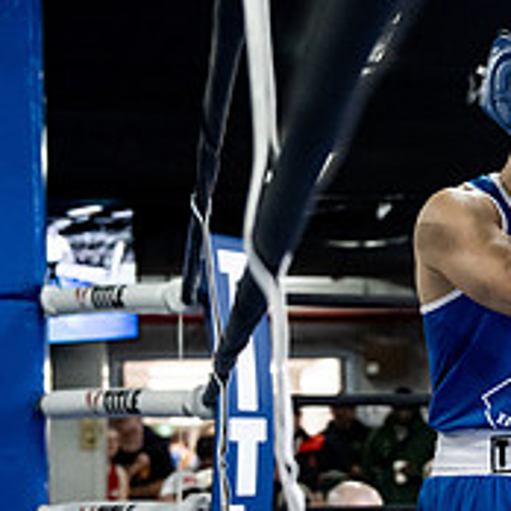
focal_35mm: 122
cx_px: 805
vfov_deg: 14.3
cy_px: 354
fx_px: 2038
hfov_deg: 13.3
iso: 8000
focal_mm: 43
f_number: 2.8
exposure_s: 1/1000
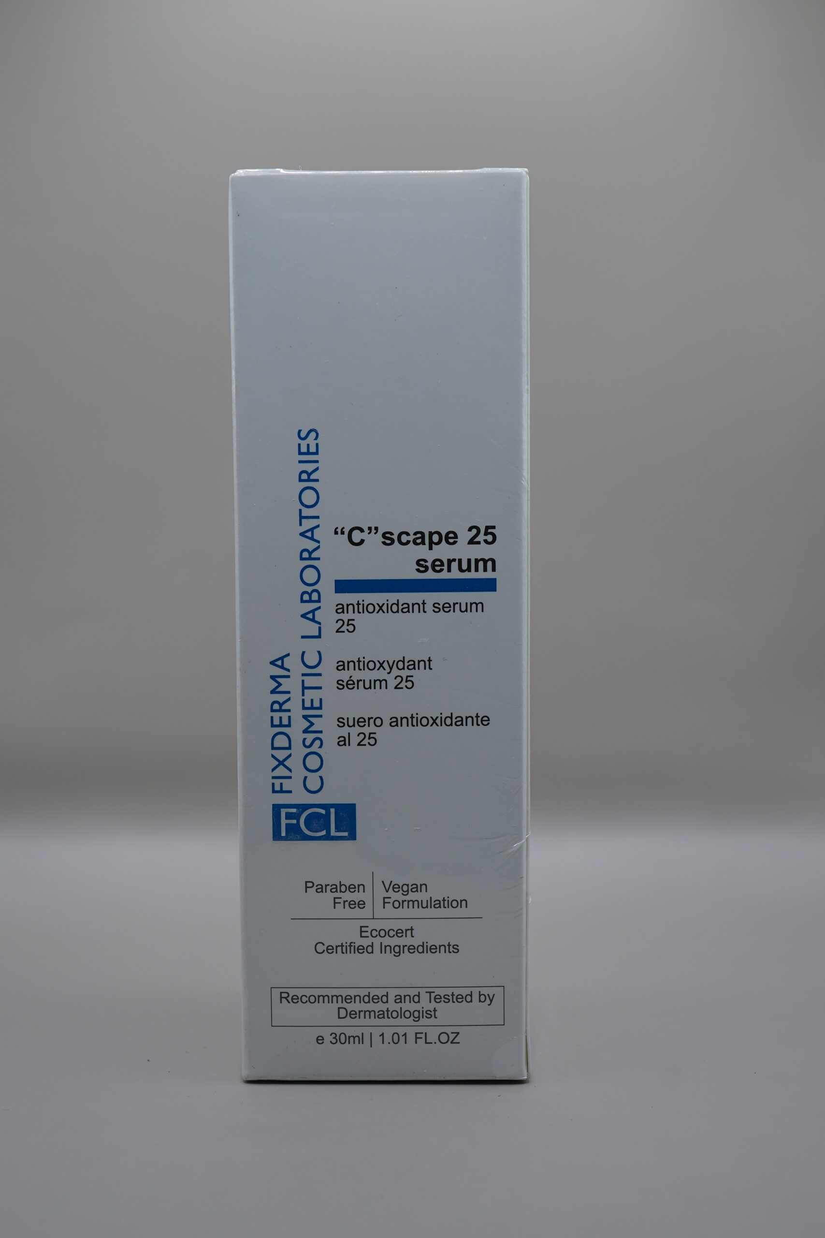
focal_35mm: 36
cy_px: 619
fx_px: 1237
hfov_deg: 36.9
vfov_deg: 53.1
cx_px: 412
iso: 125
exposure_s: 1/80
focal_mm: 24
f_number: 6.3
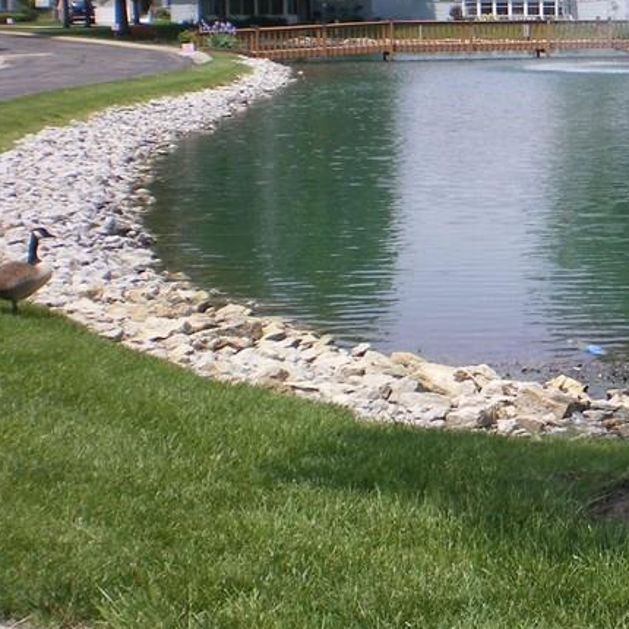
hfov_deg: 20.4
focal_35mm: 80
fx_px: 1645
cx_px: 742
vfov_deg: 21.3
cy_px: 107
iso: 64
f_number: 4.6
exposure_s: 1/320
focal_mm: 6.3
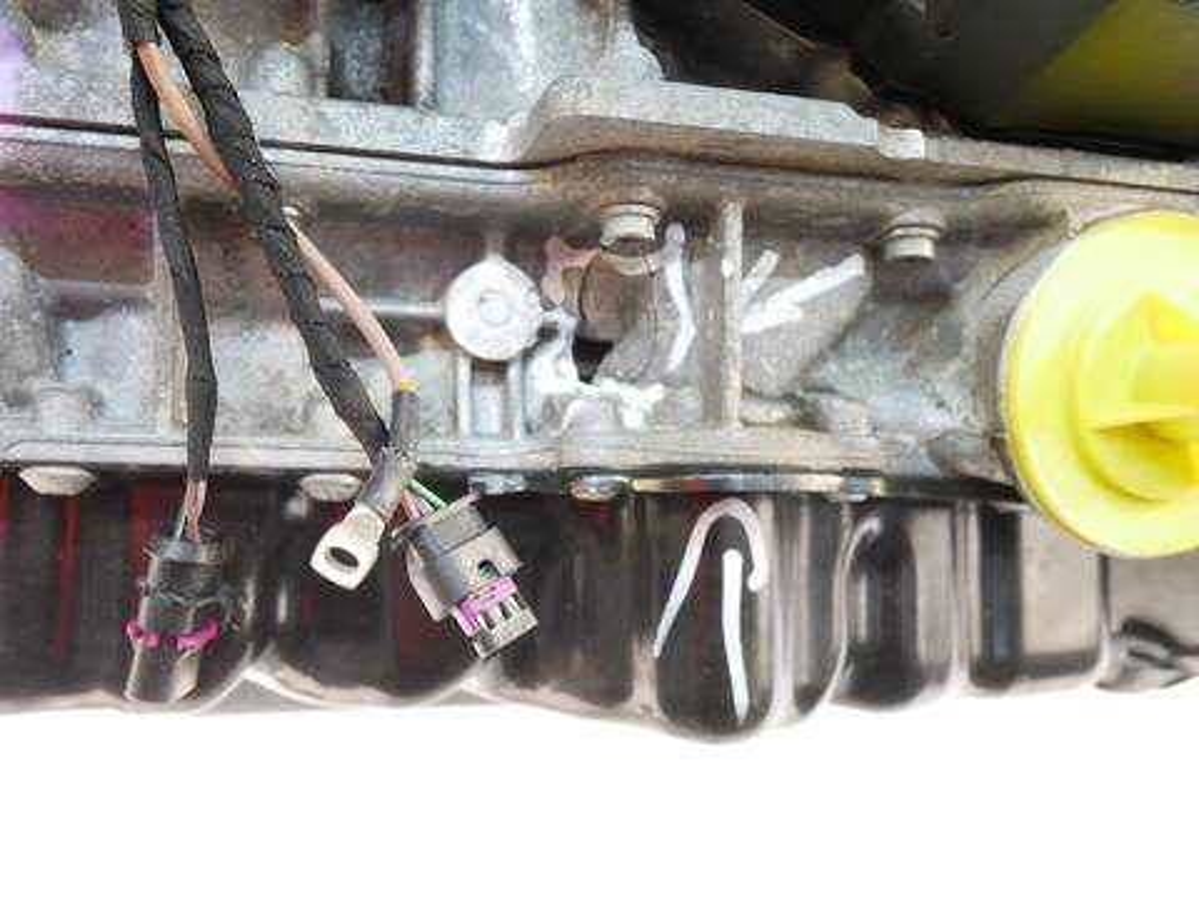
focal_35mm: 32
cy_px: 450
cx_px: 600
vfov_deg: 44.2
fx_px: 1108
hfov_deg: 56.8
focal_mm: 16
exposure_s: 1/20
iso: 3200
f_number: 3.9
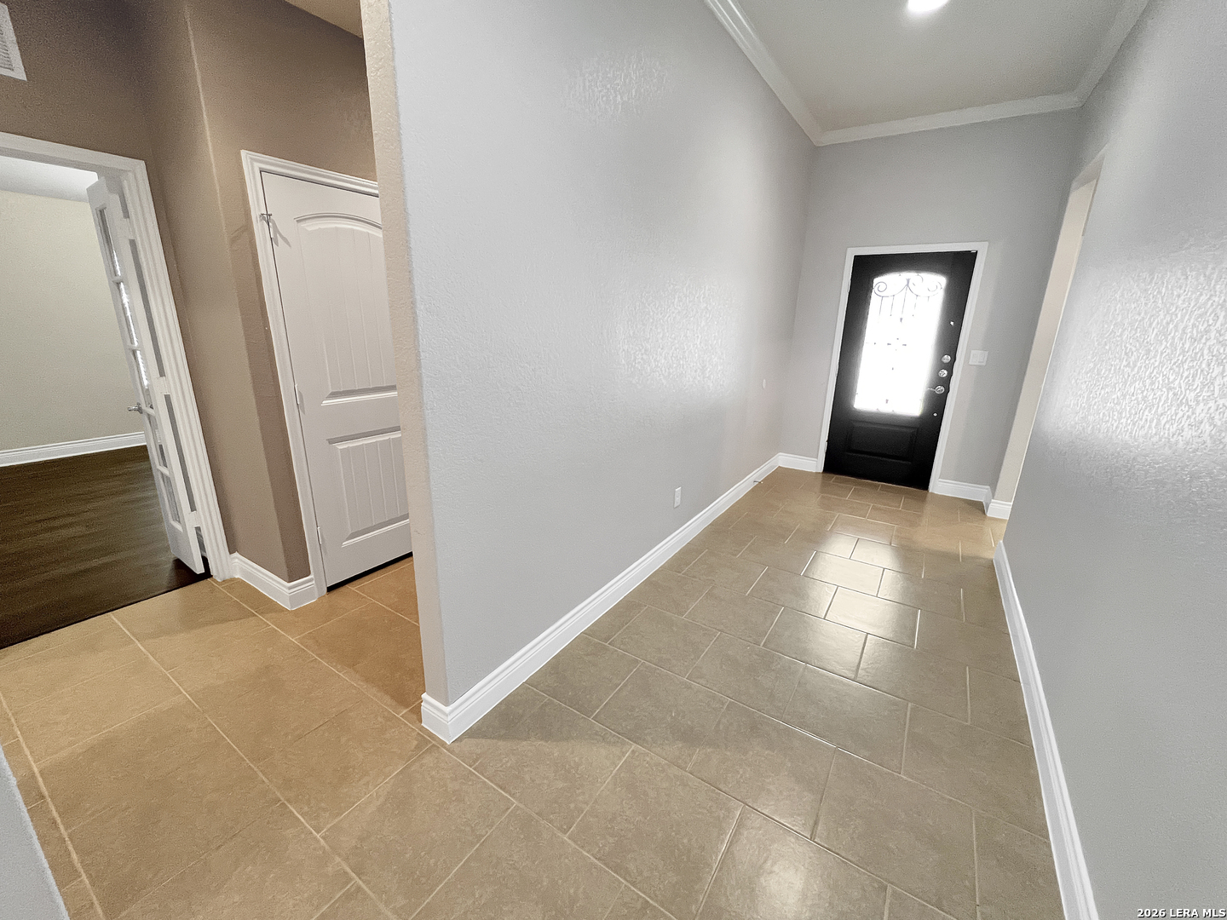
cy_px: 460
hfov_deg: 106.2
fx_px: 461
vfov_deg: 89.9
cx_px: 614
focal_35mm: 13
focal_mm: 1.57
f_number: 1.8
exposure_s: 1/60
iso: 250
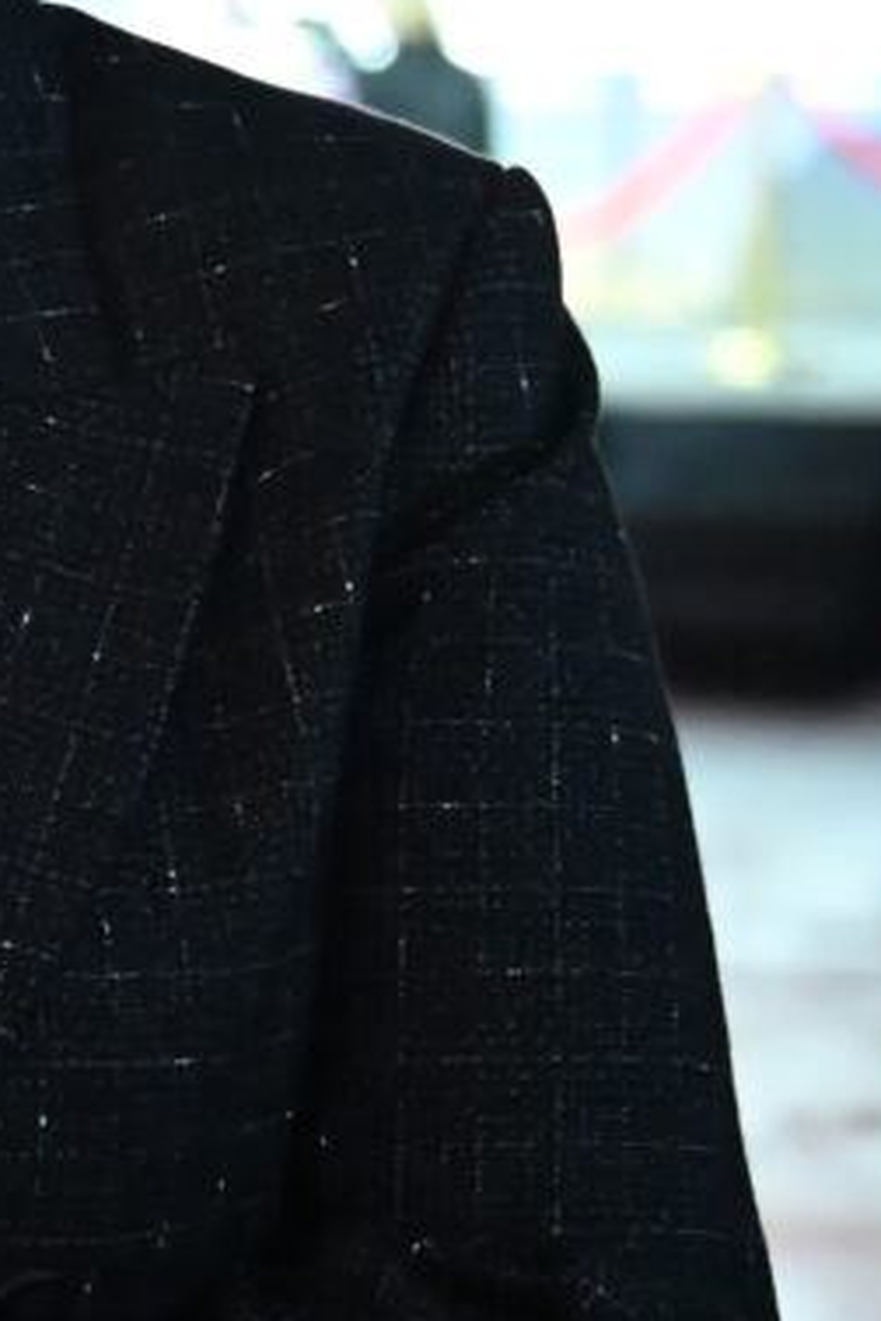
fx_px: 5249
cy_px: 374
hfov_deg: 9.1
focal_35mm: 143
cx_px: -734
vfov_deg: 14.3
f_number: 2.8
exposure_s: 1/50
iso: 12800
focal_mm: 36
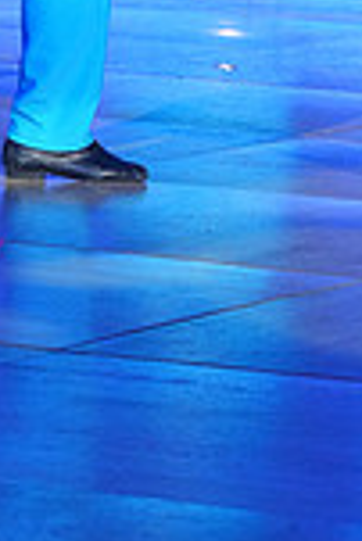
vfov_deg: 6.3
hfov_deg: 4.3
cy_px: -448
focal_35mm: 319
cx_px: 339
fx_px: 4800
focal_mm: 83
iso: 1250
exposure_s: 1/400
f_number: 4
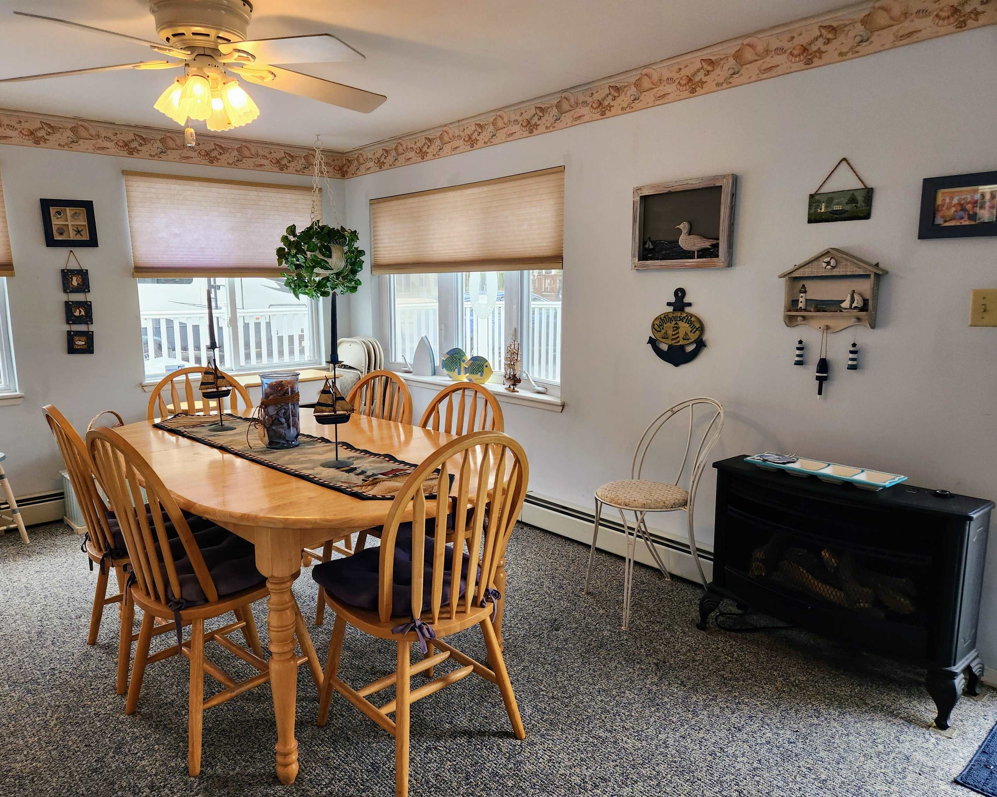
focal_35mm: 24
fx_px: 708
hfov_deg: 70.2
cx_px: 474
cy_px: 398
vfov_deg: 58.8
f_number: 1.8
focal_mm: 5.4
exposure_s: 1/180
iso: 160
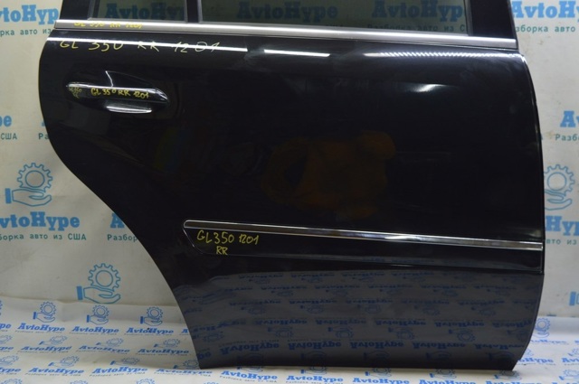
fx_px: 626
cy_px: 192
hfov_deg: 49.6
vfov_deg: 34.1
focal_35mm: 39
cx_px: 290
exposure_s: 1/25
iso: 400
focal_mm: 26
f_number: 5.6
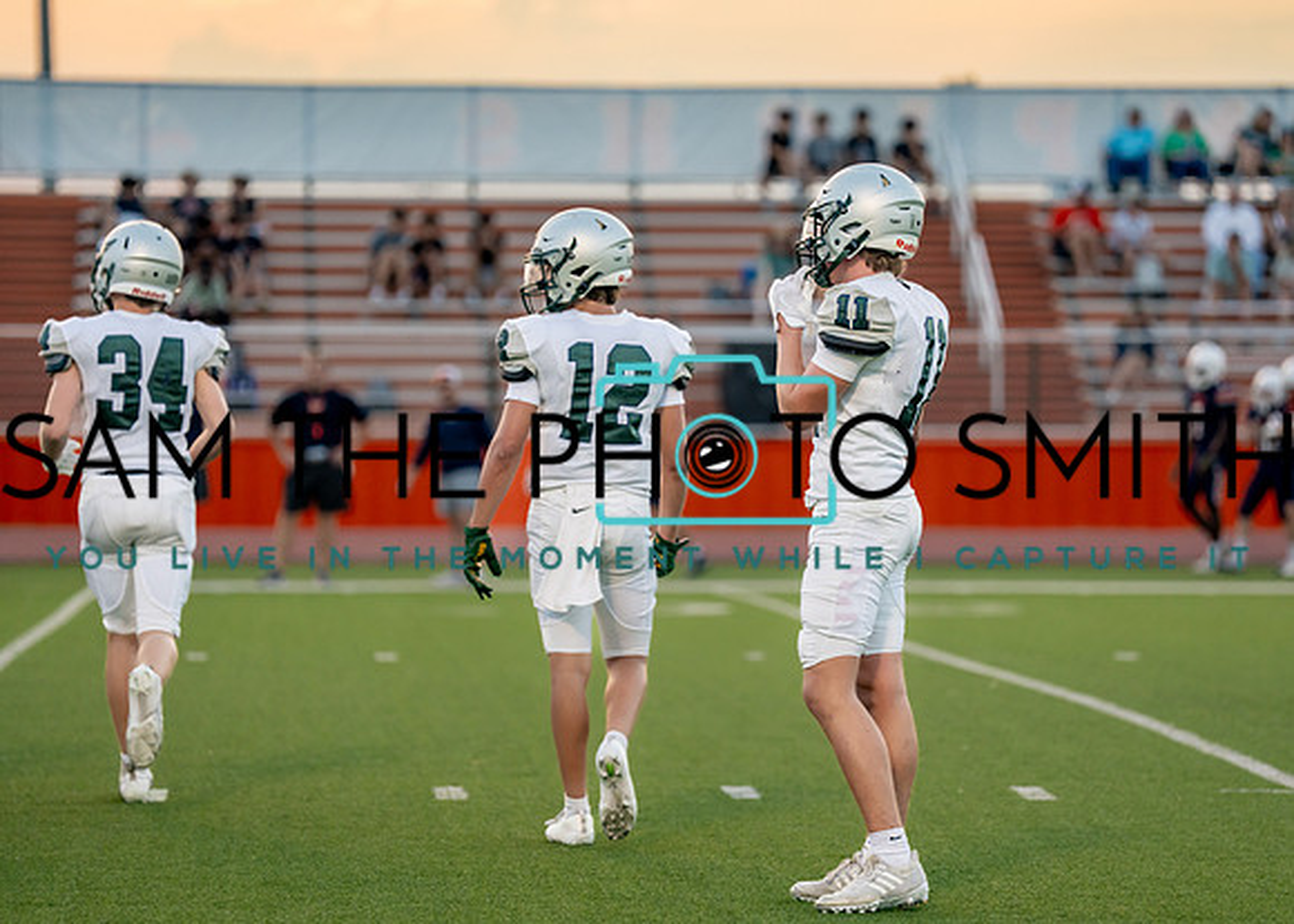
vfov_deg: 7.5
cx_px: 707
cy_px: 461
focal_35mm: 193
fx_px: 7089
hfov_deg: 10.4
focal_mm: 167
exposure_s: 1/1000
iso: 1000
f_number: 2.8
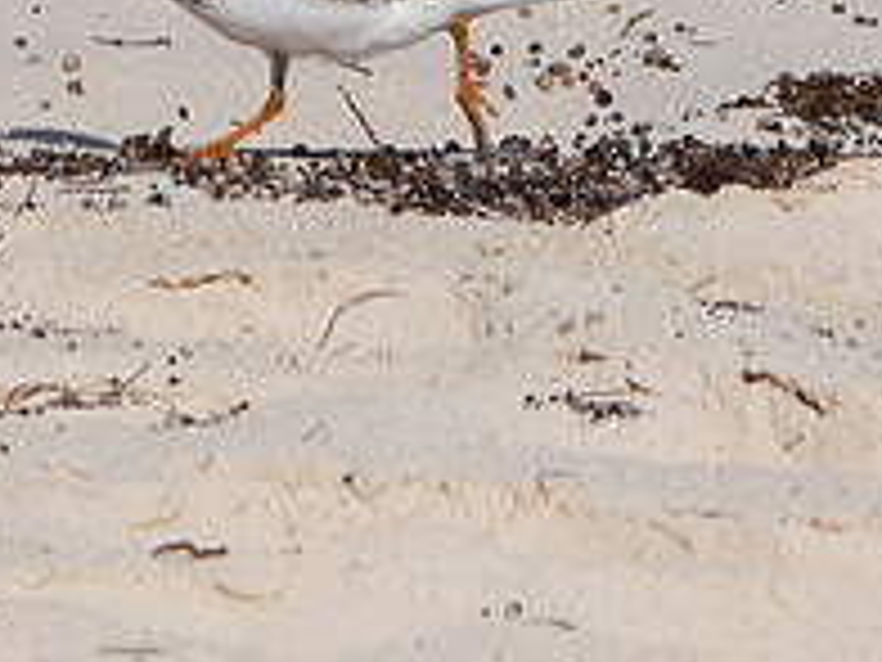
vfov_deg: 0.8
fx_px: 45328
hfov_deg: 1.1
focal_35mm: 1779
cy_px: 236
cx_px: -86
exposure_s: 1/1600
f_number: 10
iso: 200
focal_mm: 300
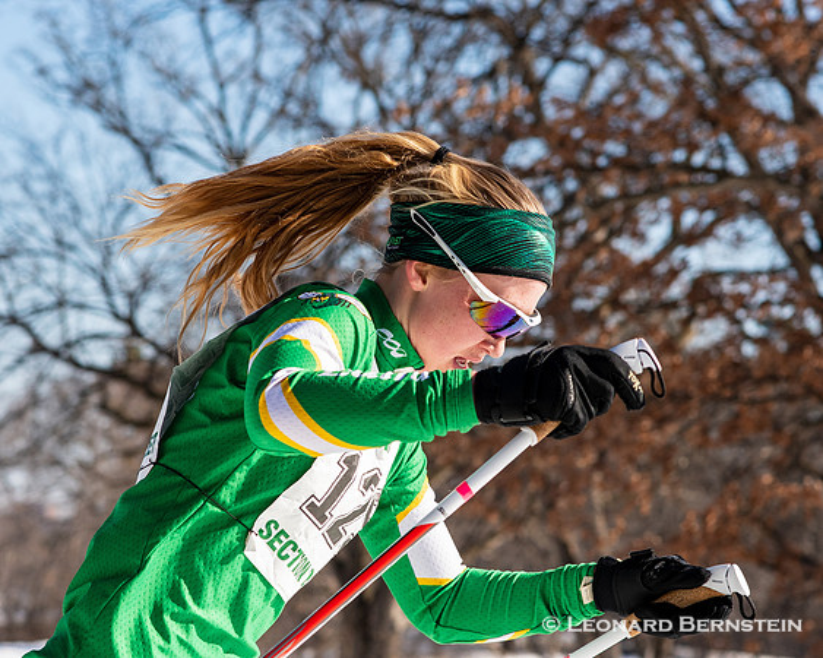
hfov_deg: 13.4
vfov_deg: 10.7
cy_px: 329
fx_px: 3496
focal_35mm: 144
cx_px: 372
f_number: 5.6
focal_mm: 85
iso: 400
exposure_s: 1/1600
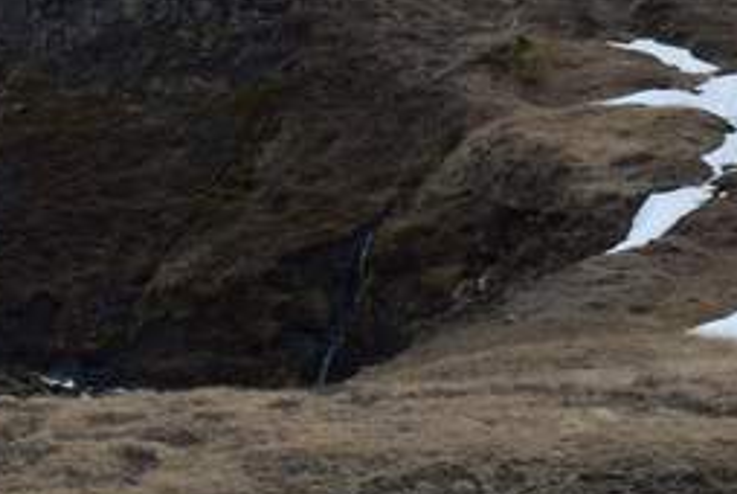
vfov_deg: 9.3
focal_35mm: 145
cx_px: -229
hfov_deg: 13.6
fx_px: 2972
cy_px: -147
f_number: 10
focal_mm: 24
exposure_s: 1/320
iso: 400
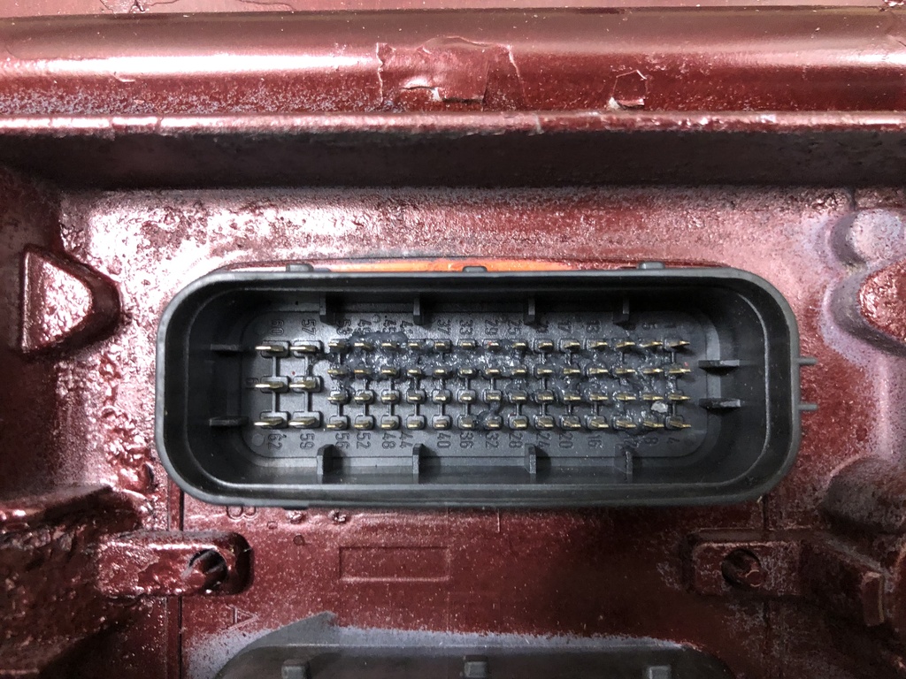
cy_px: 340
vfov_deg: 49.7
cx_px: 453
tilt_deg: -86.9
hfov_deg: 63.4
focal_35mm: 28
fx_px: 733
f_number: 1.8
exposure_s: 1/5
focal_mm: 4
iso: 100
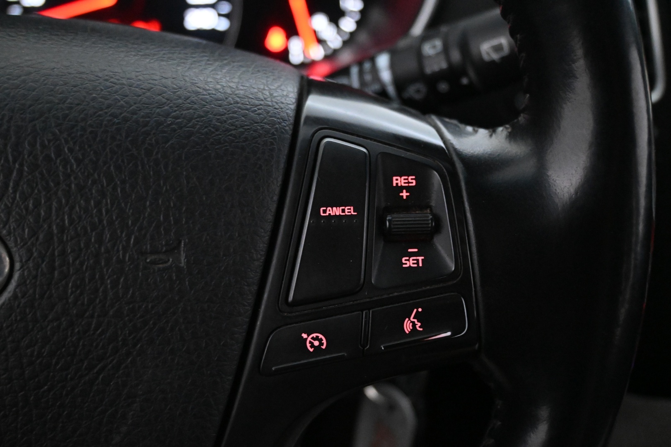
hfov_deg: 52.2
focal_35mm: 37
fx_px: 685
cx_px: 336
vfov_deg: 36.2
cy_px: 224
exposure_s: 1/40
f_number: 4.2
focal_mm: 24.5
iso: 8000
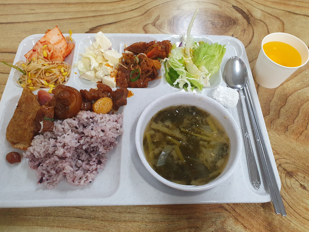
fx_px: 241
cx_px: 154
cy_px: 114
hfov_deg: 65.3
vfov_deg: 51.4
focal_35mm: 27
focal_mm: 4.32
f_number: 2.4
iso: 320
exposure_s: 1/120
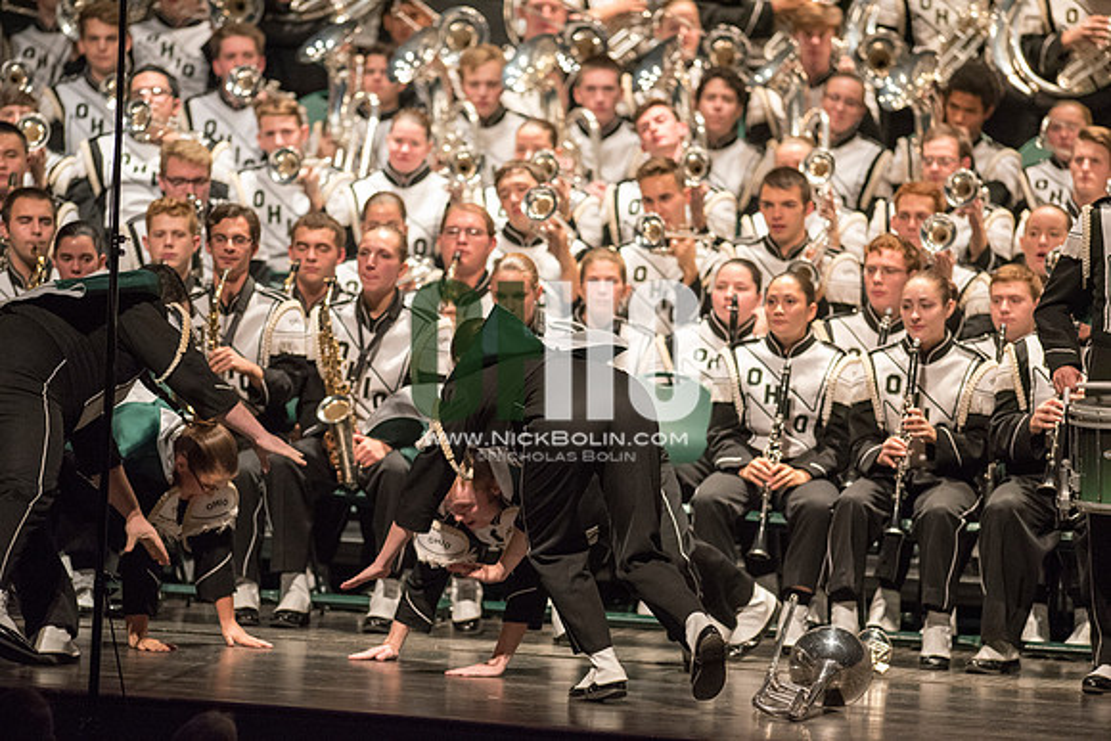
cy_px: 370
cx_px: 556
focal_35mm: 300
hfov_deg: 6.9
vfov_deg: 4.6
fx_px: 9260
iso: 4000
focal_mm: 300
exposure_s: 1/500
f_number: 2.8
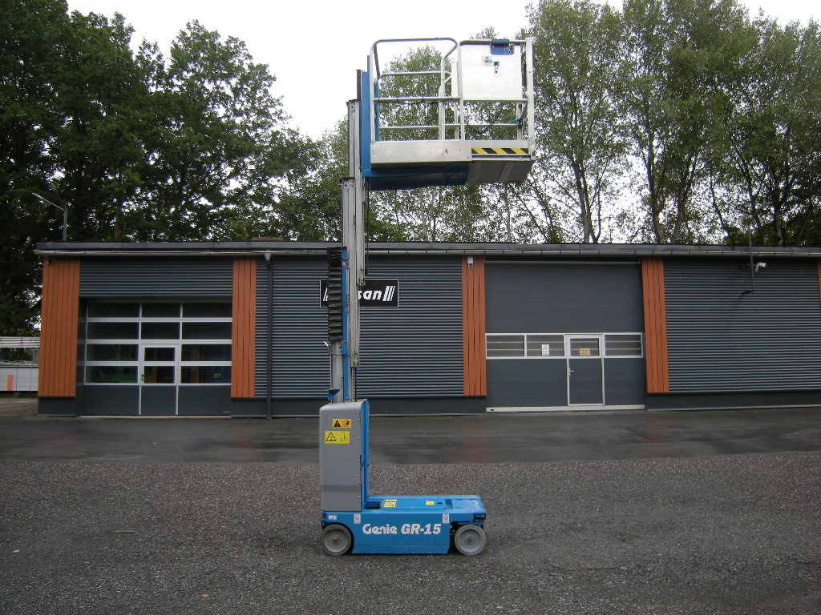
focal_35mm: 28
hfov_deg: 63.4
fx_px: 664
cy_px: 308
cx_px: 410
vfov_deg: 49.7
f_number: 2.8
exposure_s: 1/467
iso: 64
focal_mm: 4.7
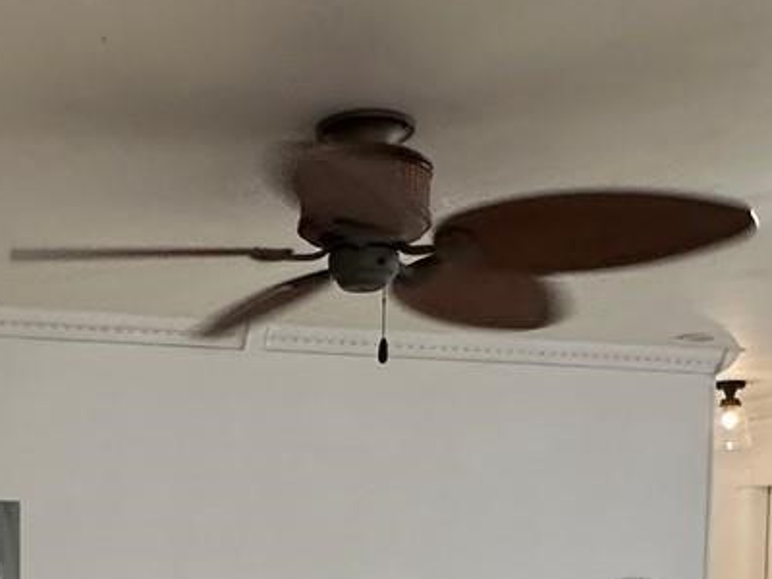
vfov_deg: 24.5
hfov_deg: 33.1
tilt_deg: -2.0
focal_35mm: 56
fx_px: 1249
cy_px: 623
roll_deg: -0.3
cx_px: 127
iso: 250
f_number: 2.2
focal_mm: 2.22
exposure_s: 1/60
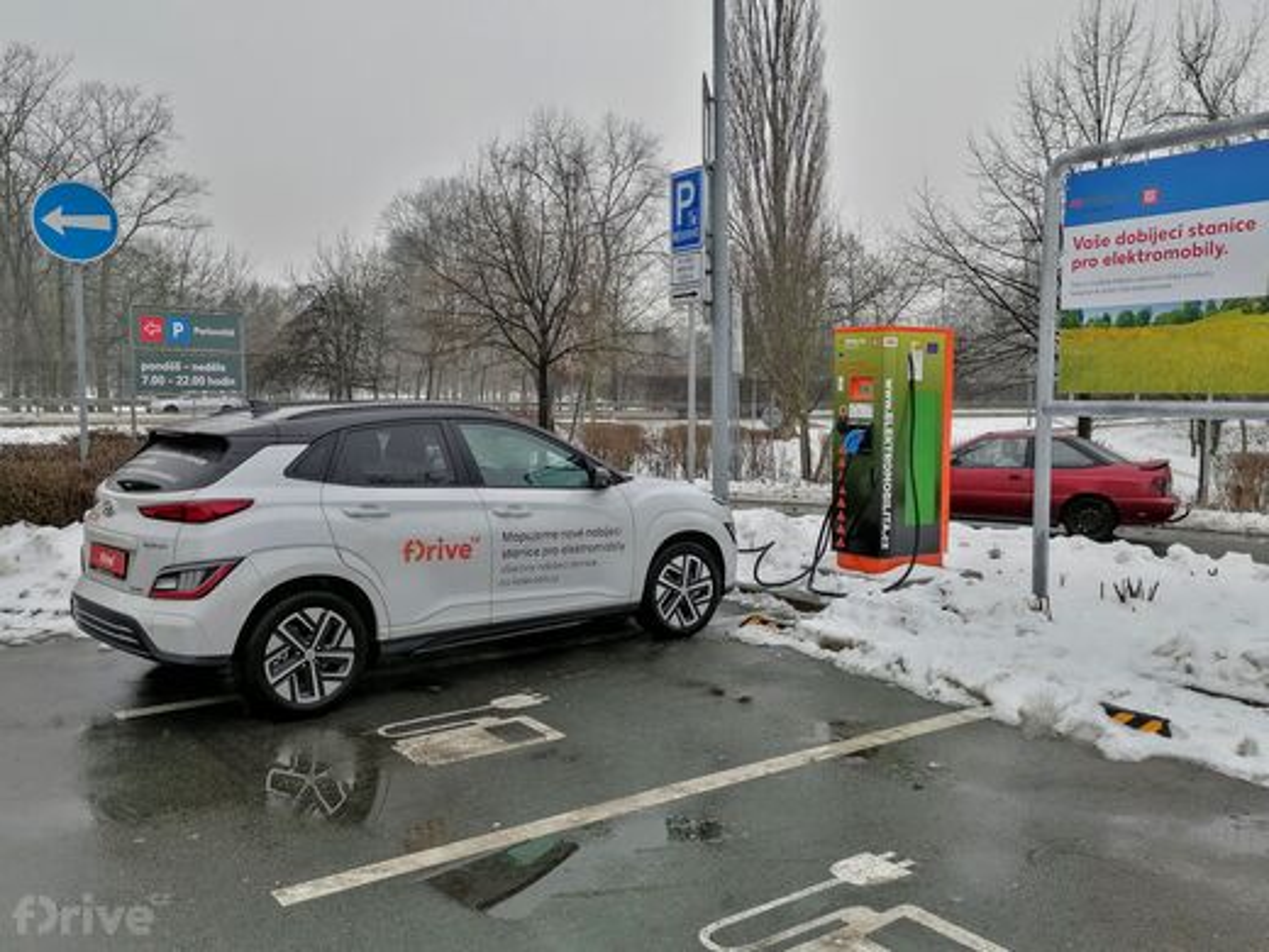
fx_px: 1173
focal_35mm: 32
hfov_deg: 56.8
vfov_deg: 44.2
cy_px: 476
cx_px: 634
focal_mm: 5.3
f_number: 1.8
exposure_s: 1/492
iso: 50
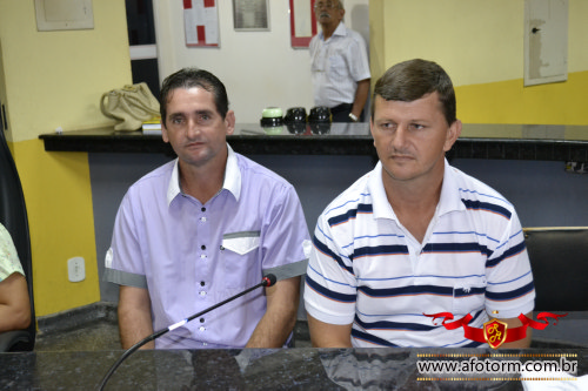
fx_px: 784
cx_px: 294
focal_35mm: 48
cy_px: 196
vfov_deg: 28.1
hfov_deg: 41.1
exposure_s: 1/60
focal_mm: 32
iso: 2500
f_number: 4.8
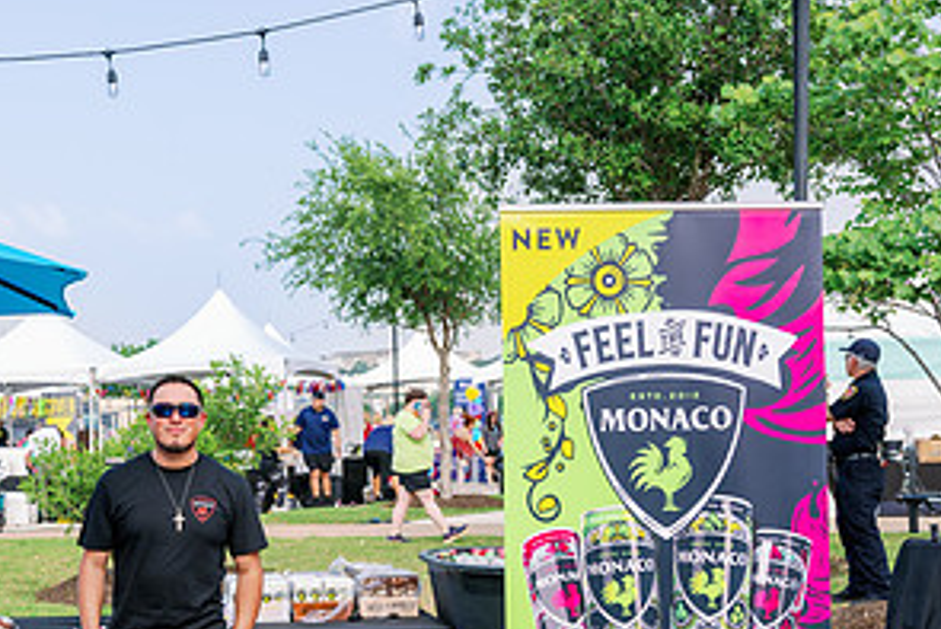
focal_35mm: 57
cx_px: 169
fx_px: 1491
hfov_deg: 33.8
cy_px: 503
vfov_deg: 23.5
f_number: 4.5
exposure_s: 1/320
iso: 100
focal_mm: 29
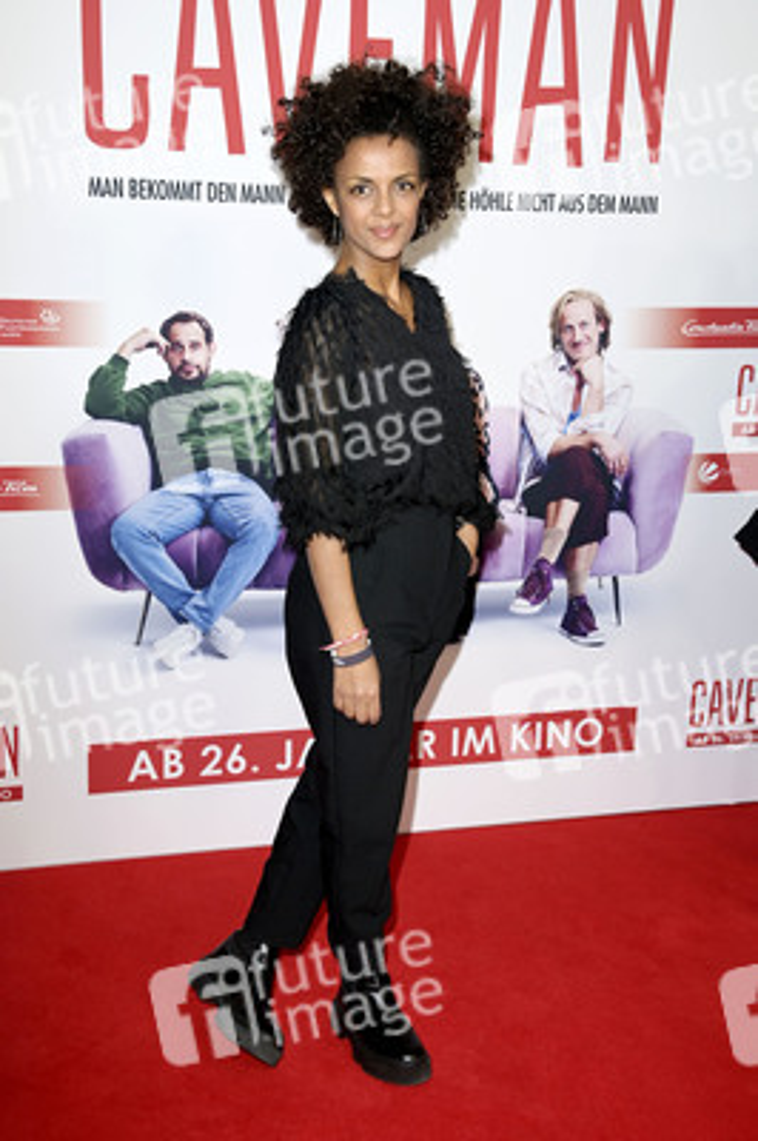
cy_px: 570
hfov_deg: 29.8
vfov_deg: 43.6
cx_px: 379
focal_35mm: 45
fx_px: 1424
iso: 400
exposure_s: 1/250
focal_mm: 45
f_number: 5.6
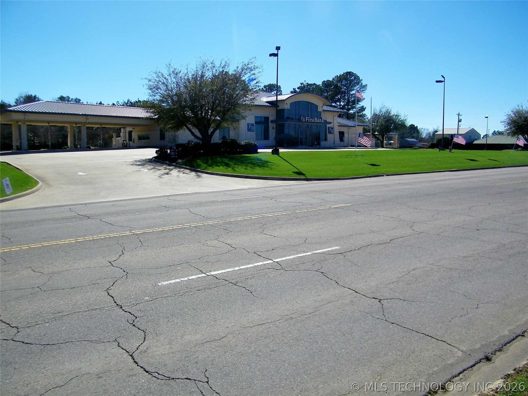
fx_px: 427
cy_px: 198
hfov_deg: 63.4
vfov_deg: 49.7
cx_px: 264
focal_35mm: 28
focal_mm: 5
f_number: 7
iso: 80
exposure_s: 1/400
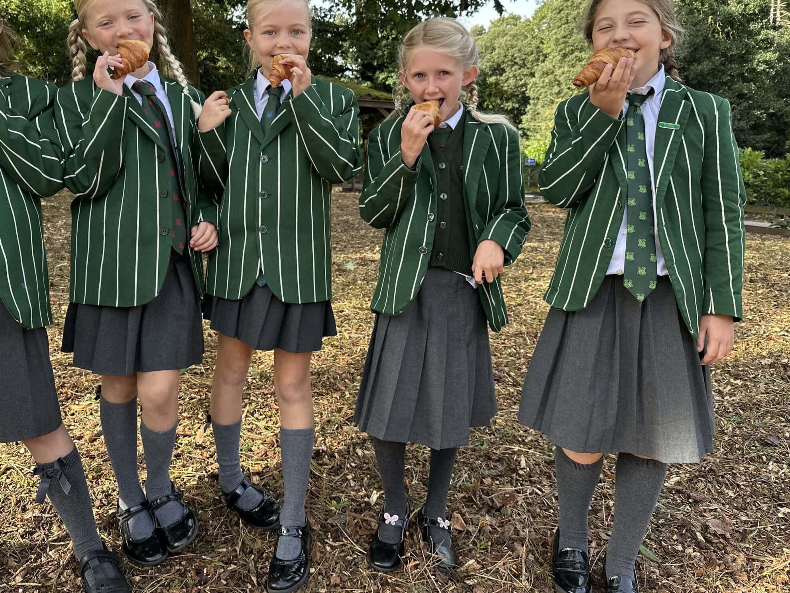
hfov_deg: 58.0
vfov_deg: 45.2
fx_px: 707
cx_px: 326
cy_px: 237
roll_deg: -0.6
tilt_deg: -4.2
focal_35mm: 31
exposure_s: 1/634
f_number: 1.78
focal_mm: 6.86
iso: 80
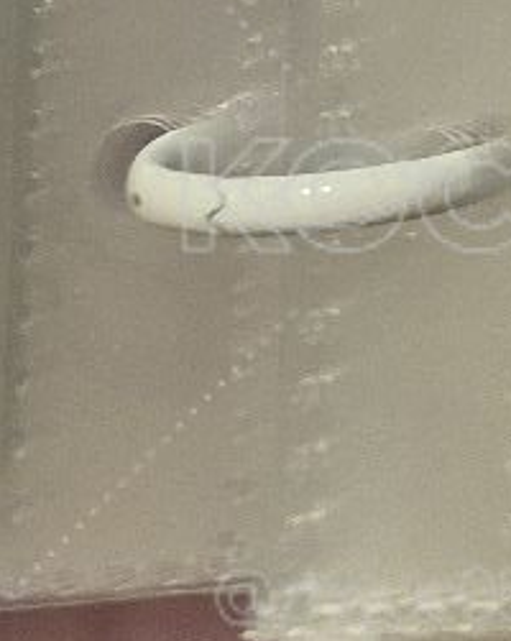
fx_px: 3260
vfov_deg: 8.6
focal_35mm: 172
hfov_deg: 7.3
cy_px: -1494
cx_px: 1791
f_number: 1.8
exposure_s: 1/120
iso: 250
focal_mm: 5.4
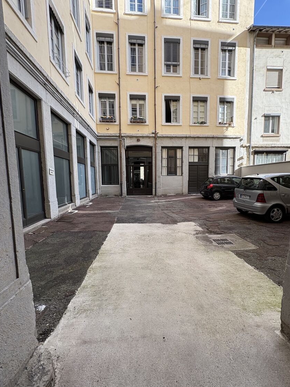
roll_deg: +0.2
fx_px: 168
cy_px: 195
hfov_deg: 81.7
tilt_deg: -4.3
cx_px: 153
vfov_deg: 98.2
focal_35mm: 15
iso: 40
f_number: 2.2
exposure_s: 1/156
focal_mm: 2.22
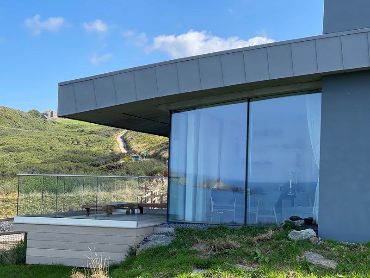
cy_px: 139
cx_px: 185
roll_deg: -1.6
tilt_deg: +1.4
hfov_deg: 30.3
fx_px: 684
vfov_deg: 22.9
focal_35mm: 64
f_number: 2.2
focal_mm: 7.5
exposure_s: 1/564
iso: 20
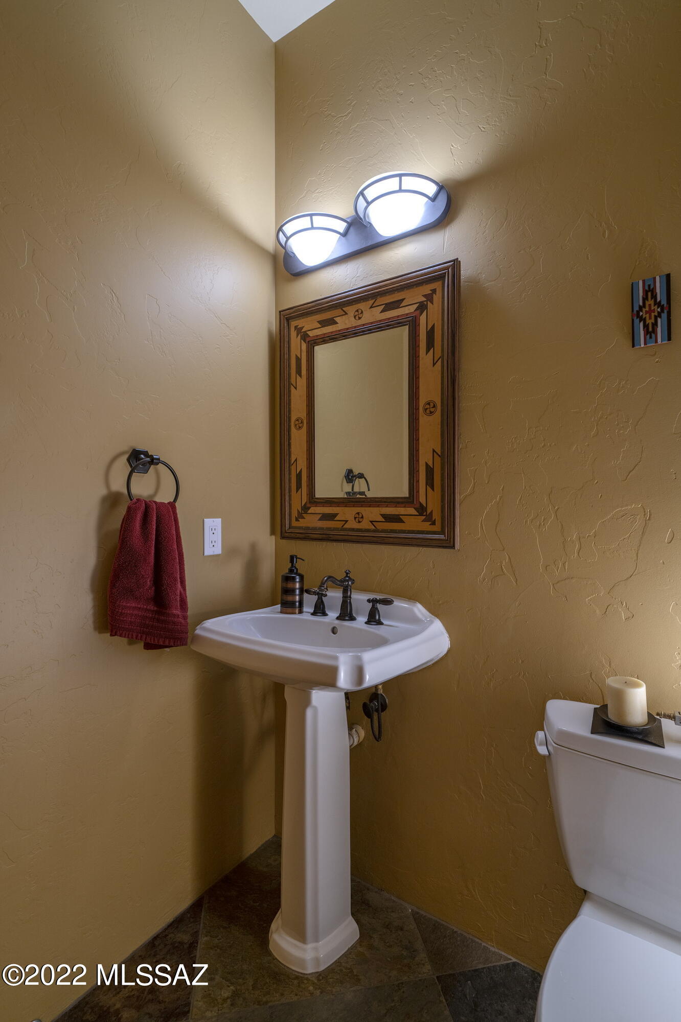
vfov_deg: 96.8
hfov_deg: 73.7
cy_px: 511
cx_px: 340
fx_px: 454
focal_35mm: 16
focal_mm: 16
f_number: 5.6
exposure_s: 1/10
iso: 200
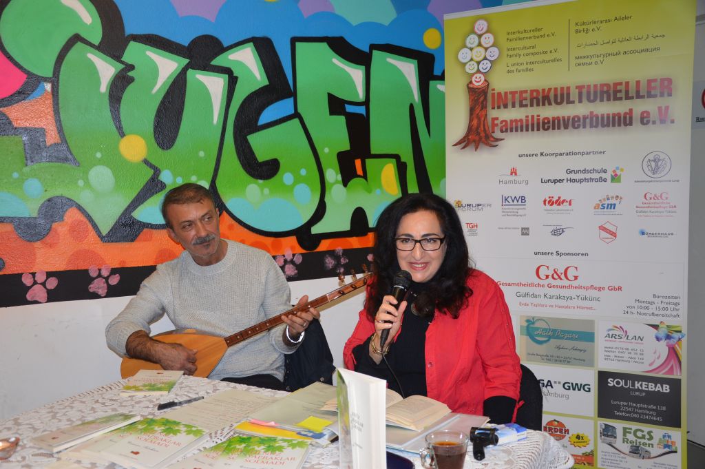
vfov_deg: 36.8
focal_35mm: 36
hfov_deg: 53.2
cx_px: 352
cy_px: 234
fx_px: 704
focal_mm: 24
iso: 400
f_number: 4
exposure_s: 1/60
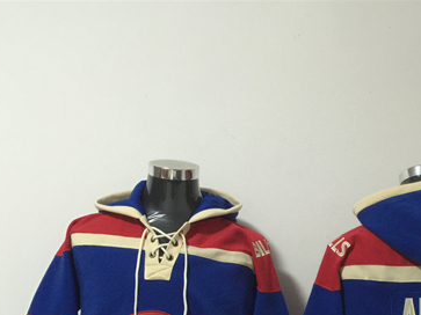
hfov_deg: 36.2
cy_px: 281
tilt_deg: +0.3
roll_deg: -3.2
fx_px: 632
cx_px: 304
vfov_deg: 27.1
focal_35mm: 52
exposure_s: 1/8
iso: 125
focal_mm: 4.15
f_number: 2.2
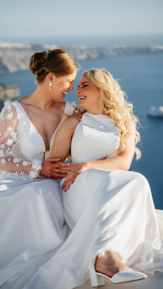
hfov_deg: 15.3
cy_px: 144
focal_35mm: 79
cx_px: 68
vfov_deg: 26.9
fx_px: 607
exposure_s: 1/1600
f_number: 2.8
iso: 100
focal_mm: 75
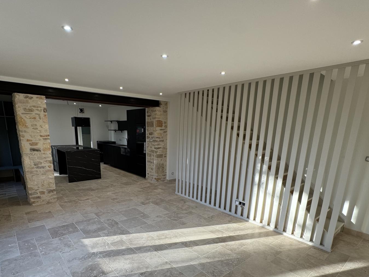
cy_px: 183
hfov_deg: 81.6
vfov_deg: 64.4
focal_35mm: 20
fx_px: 213
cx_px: 171
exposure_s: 1/99
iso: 40
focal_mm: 2.22
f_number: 2.2
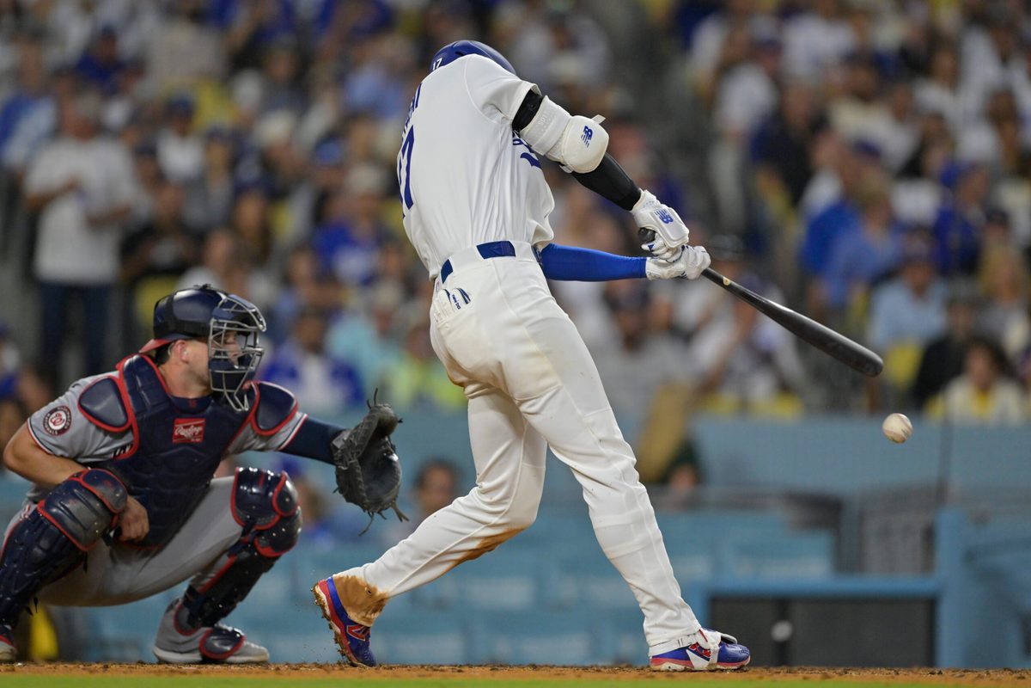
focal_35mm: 400
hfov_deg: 5.2
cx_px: 516
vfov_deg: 3.4
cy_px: 344
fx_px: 11455
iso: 2000
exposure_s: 1/4000
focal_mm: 400
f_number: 2.8
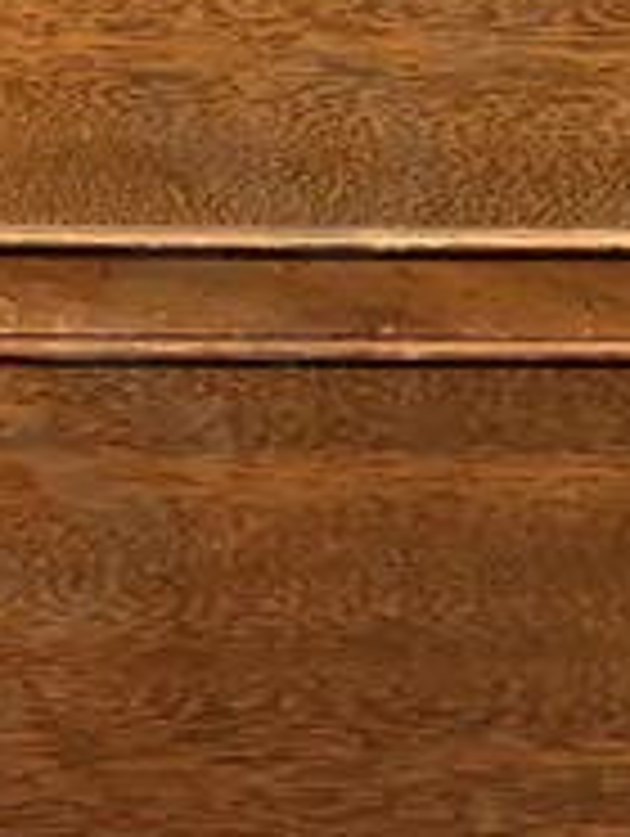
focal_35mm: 154
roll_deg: -1.9
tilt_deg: -5.7
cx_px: 598
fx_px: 3728
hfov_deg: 9.6
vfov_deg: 12.5
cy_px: -207
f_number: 1.8
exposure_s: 1/17
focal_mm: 3.99
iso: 40
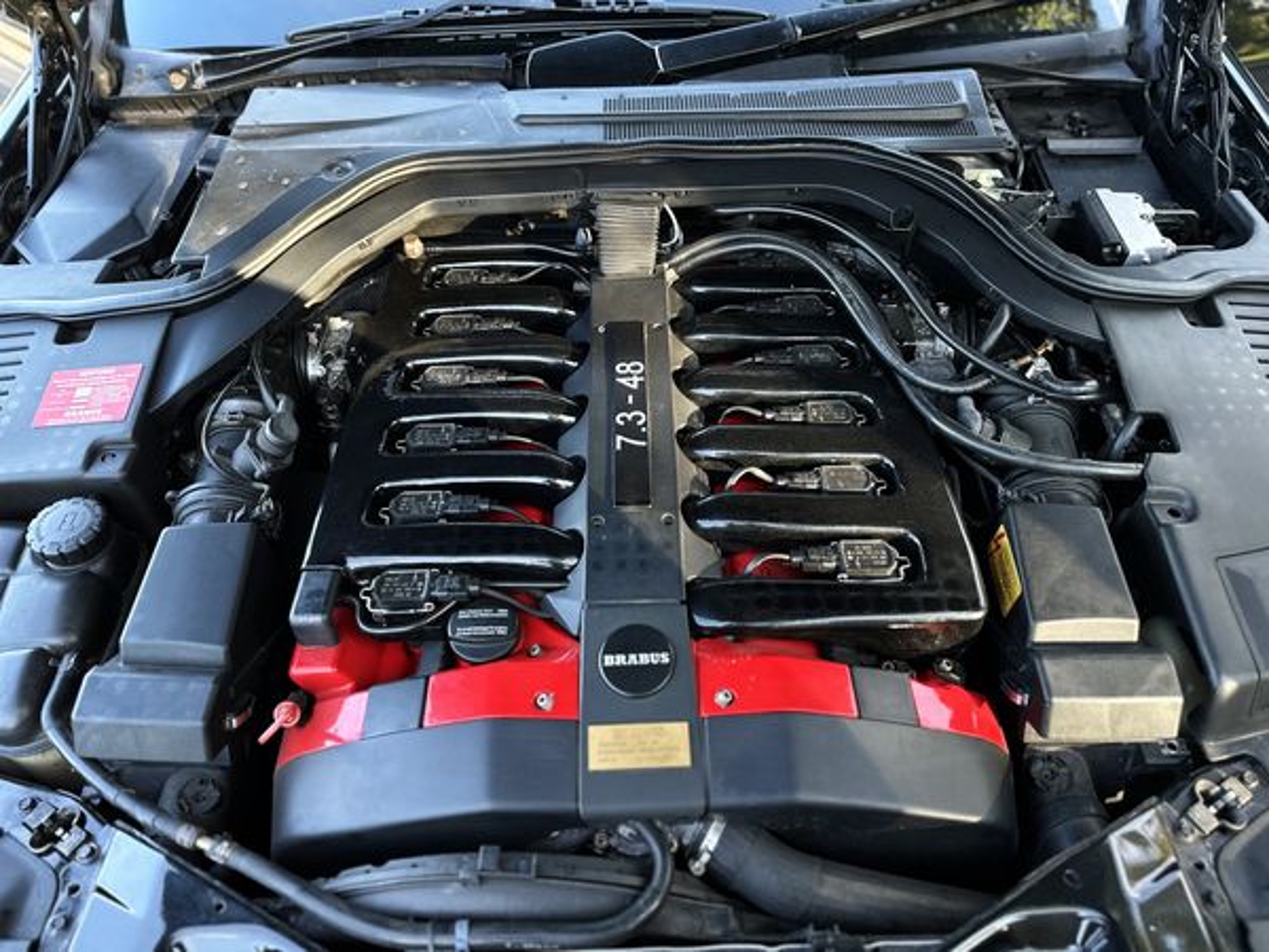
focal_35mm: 24
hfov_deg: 71.6
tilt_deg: -47.9
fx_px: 880
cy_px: 476
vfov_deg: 56.8
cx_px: 634
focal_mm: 6.86
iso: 100
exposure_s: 1/121
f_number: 1.78
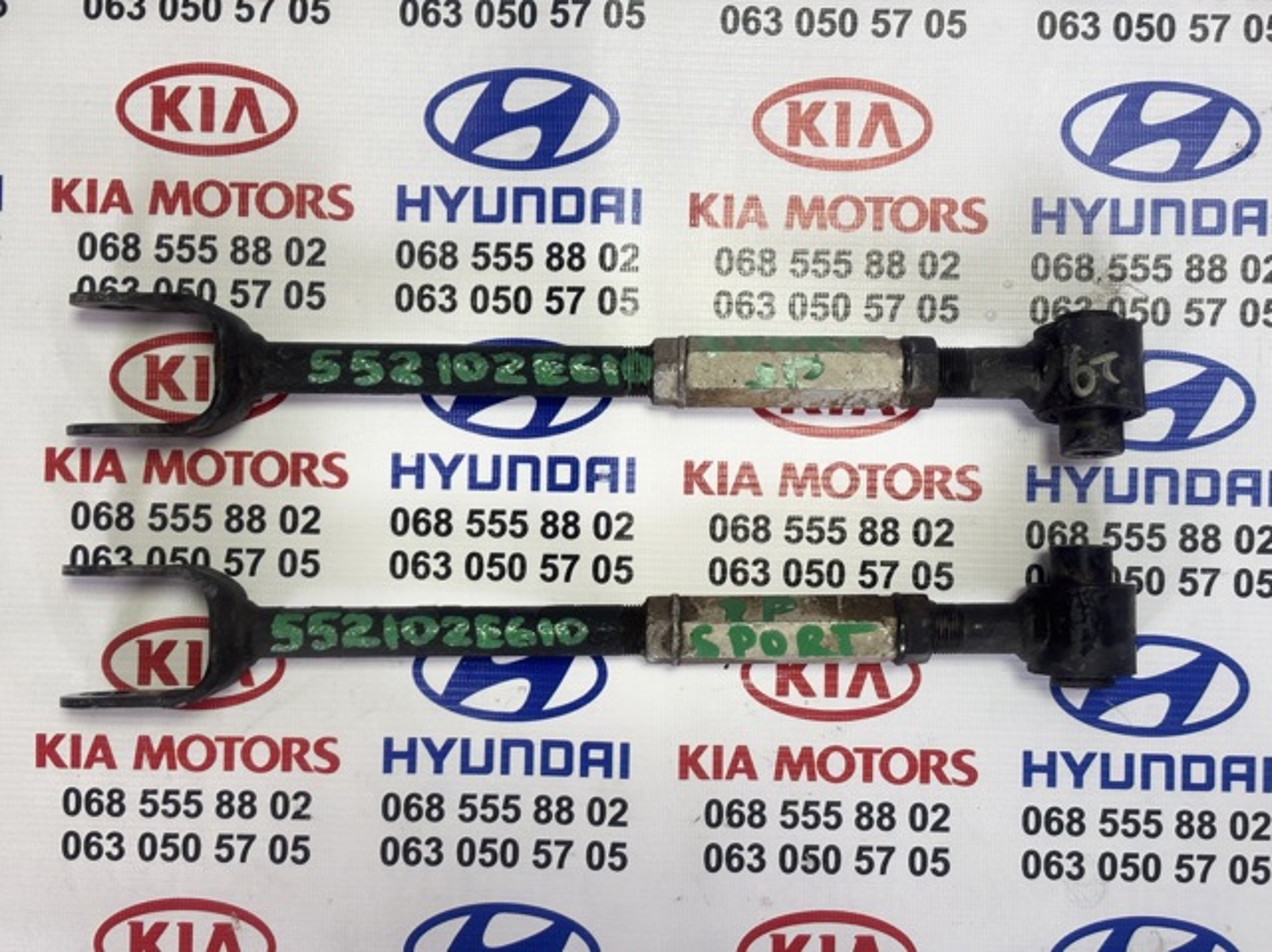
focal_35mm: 52
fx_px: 1909
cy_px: 476
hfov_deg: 36.8
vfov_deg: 28.0
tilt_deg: -88.9
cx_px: 636
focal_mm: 5.96
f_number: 1.6
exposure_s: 1/60
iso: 64
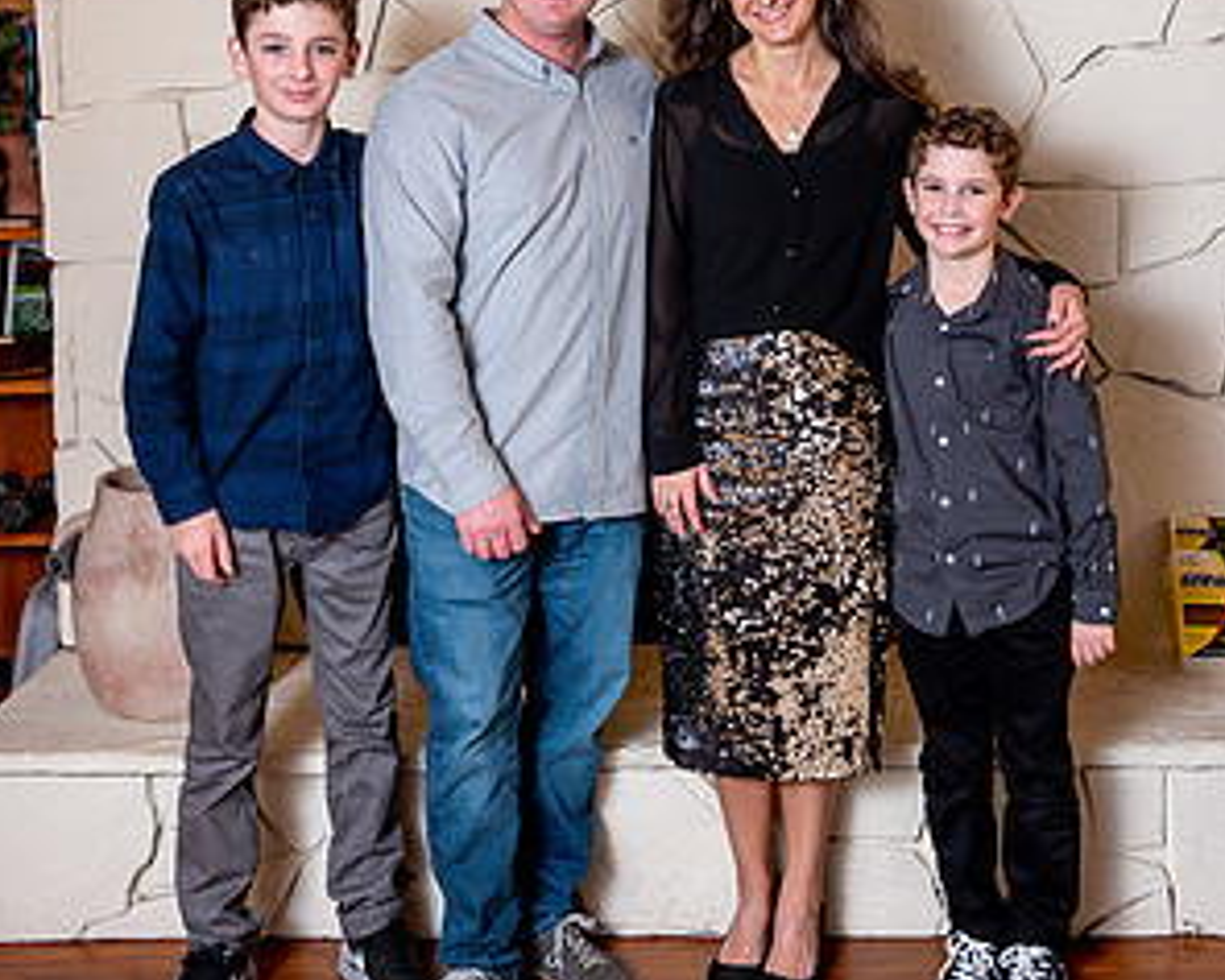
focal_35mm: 57
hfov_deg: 33.0
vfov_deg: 26.3
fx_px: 2067
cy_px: 240
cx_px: 612
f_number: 5
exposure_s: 1/200
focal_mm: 40
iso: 500
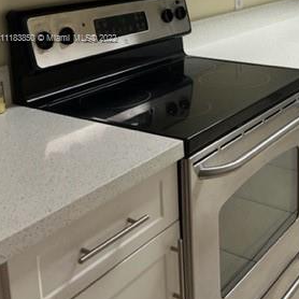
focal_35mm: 53
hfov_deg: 31.1
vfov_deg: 31.0
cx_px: 252
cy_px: 39
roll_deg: +1.4
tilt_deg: -11.1
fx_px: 518
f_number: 1.5
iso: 80
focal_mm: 5.7
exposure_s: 1/120
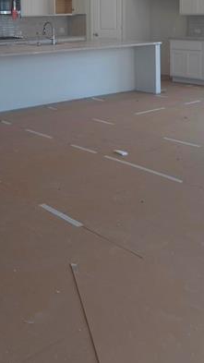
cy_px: 42
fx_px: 471
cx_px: 42
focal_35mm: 49
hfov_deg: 24.1
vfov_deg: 39.3
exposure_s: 1/286
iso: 160
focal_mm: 6.3
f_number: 1.7
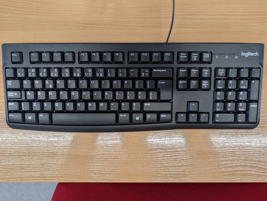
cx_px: 134
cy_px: 100
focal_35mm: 24
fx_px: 185
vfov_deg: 56.9
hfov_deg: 71.5
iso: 17
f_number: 1.68
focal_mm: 6.9
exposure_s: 1/285
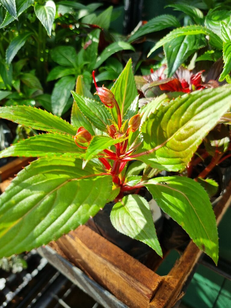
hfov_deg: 53.1
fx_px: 231
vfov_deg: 67.3
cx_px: 116
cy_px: 154
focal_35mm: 26
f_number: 1.8
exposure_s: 1/858
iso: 50
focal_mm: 5.4
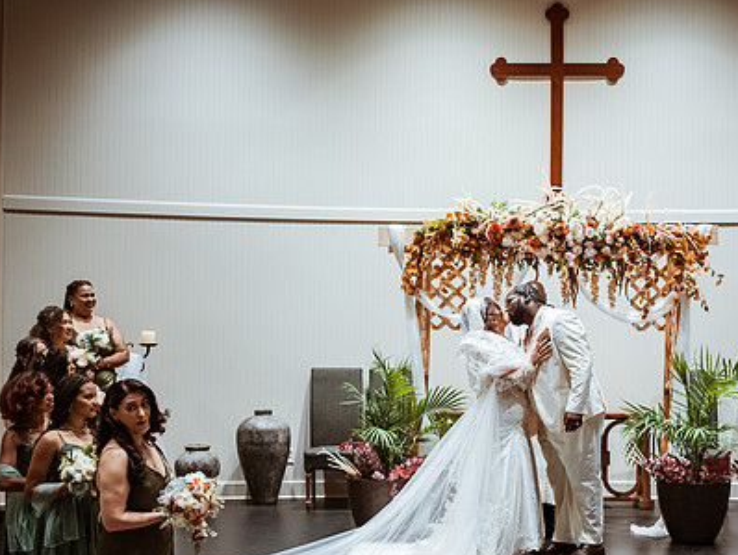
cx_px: 480
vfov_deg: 29.6
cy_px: 342
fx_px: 1045
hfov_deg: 38.5
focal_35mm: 49
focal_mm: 35
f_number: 1.8
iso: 1000
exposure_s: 1/500
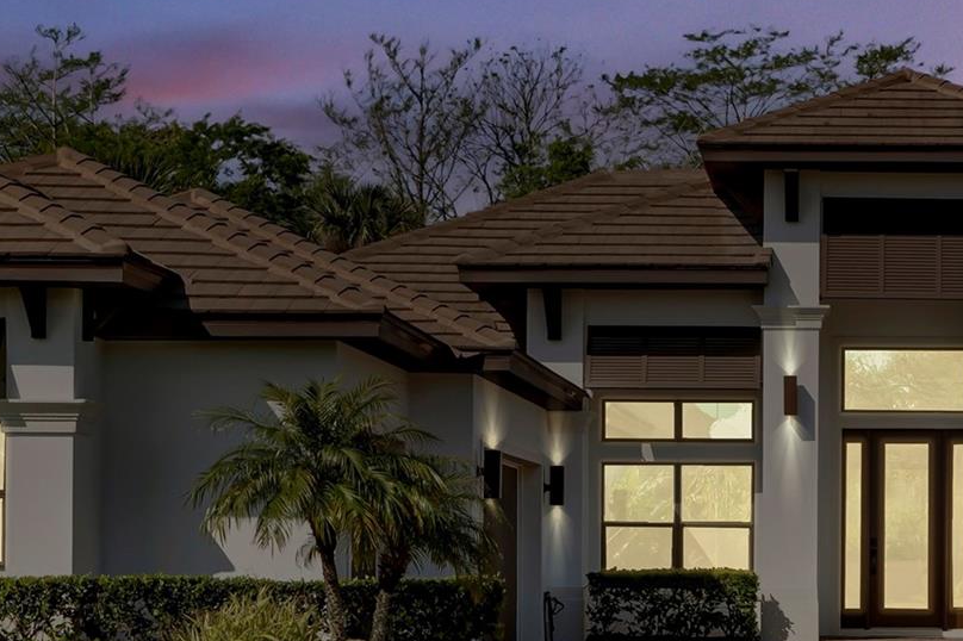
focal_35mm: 103
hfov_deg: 19.4
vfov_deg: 13.2
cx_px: 896
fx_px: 2754
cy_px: 542
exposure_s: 1/8000
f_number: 4
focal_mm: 35
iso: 500
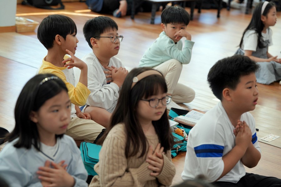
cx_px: 140
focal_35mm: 91
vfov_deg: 15.0
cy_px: 94
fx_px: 710
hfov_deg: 22.4
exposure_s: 1/160
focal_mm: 91
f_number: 4
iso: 800
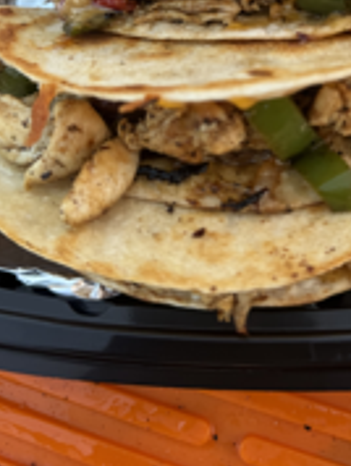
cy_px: 33
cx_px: 244
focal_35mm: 46
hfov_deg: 31.3
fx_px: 620
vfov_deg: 38.0
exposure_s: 1/121
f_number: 1.78
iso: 100
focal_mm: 6.76
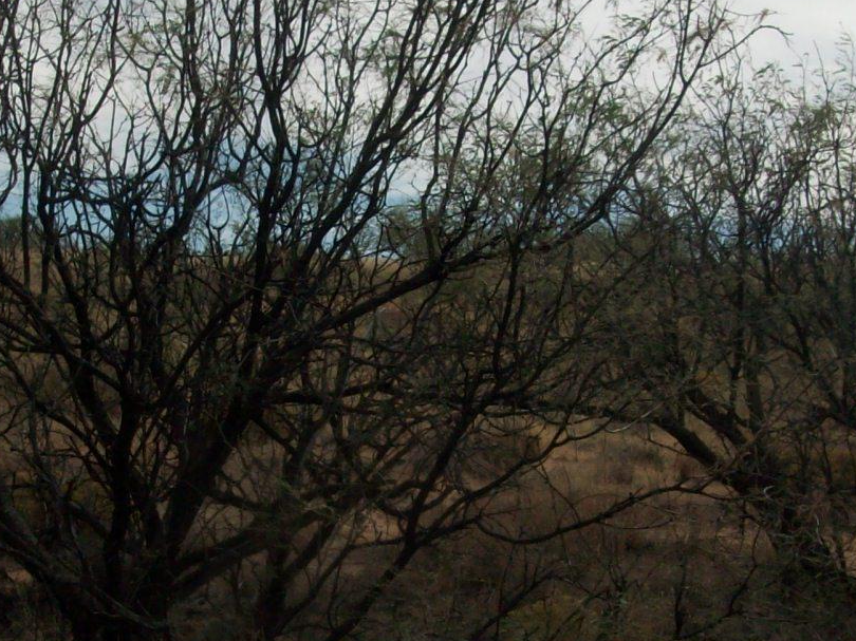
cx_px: 411
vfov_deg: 17.2
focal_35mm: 86
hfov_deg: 22.8
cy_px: 362
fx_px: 2126
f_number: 5.5
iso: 64
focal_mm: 5.7
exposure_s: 1/758
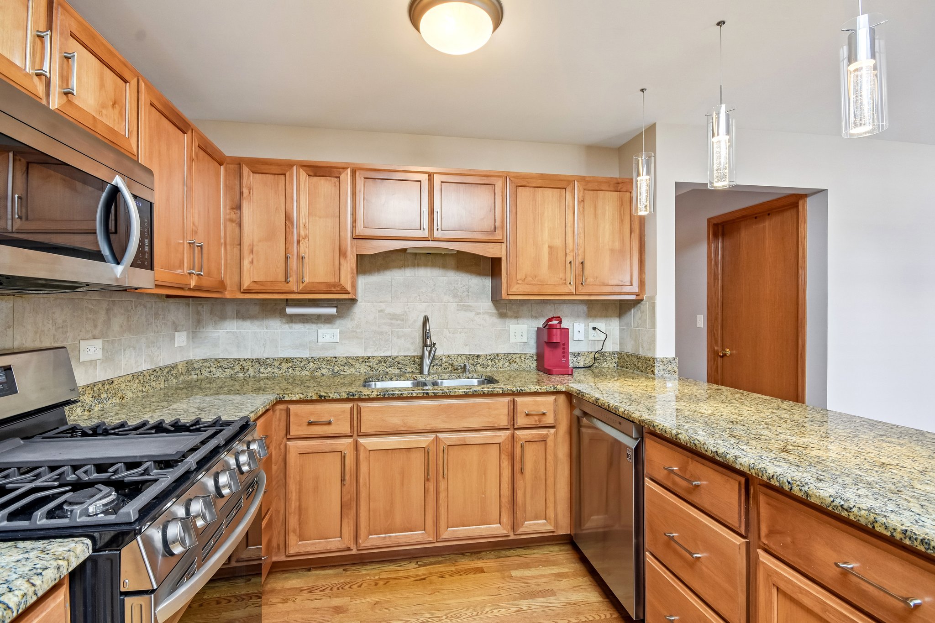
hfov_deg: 95.0
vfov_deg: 72.0
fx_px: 428
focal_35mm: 16
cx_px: 468
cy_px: 312
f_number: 8
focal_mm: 11
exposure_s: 1/10
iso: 500
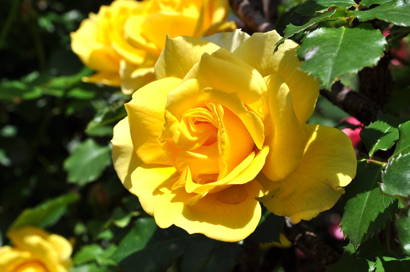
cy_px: 136
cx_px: 205
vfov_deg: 25.0
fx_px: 614
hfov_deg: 36.9
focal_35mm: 54
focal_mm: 36
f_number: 11
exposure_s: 1/500
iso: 200
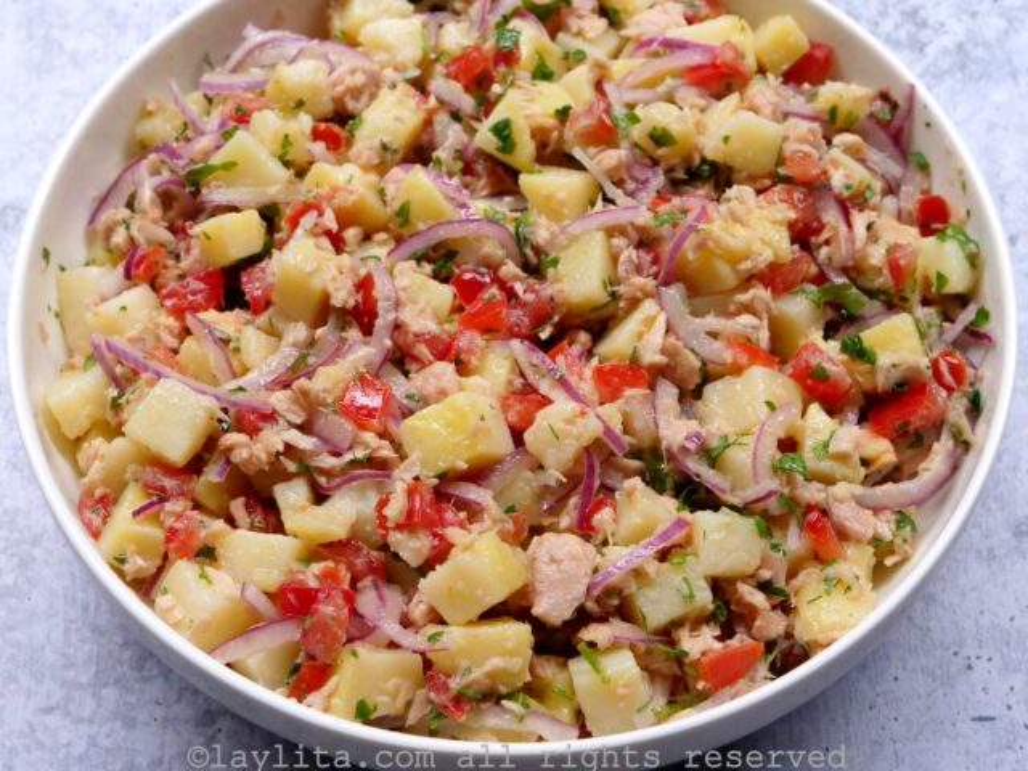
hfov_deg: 33.2
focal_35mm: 58
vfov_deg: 25.2
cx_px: 514
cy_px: 386
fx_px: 1722
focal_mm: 29
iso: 3200
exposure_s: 1/60
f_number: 7.1
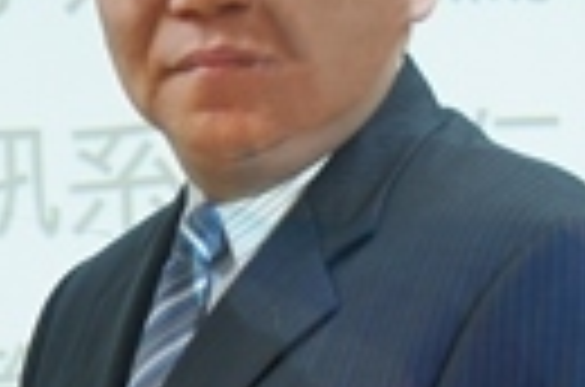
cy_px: 333
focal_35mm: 148
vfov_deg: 9.2
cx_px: 32
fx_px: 2399
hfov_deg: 13.7
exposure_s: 1/40
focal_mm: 20
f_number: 3.5
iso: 160
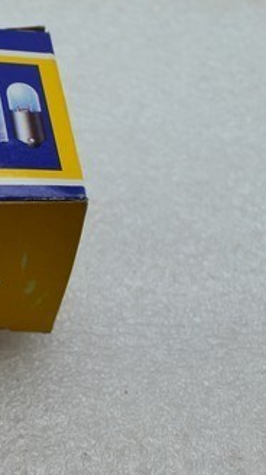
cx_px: -175
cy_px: 273
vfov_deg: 23.2
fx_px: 1156
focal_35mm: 92
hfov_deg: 12.3
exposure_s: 1/50
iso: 400
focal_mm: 30
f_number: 8
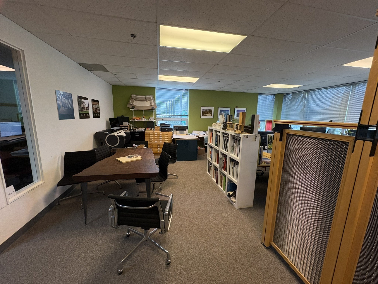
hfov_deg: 102.1
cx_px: 189
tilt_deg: -9.2
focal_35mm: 14
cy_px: 142
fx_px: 153
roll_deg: -1.6
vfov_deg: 85.7
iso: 400
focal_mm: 2.22
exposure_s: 1/120
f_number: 2.2
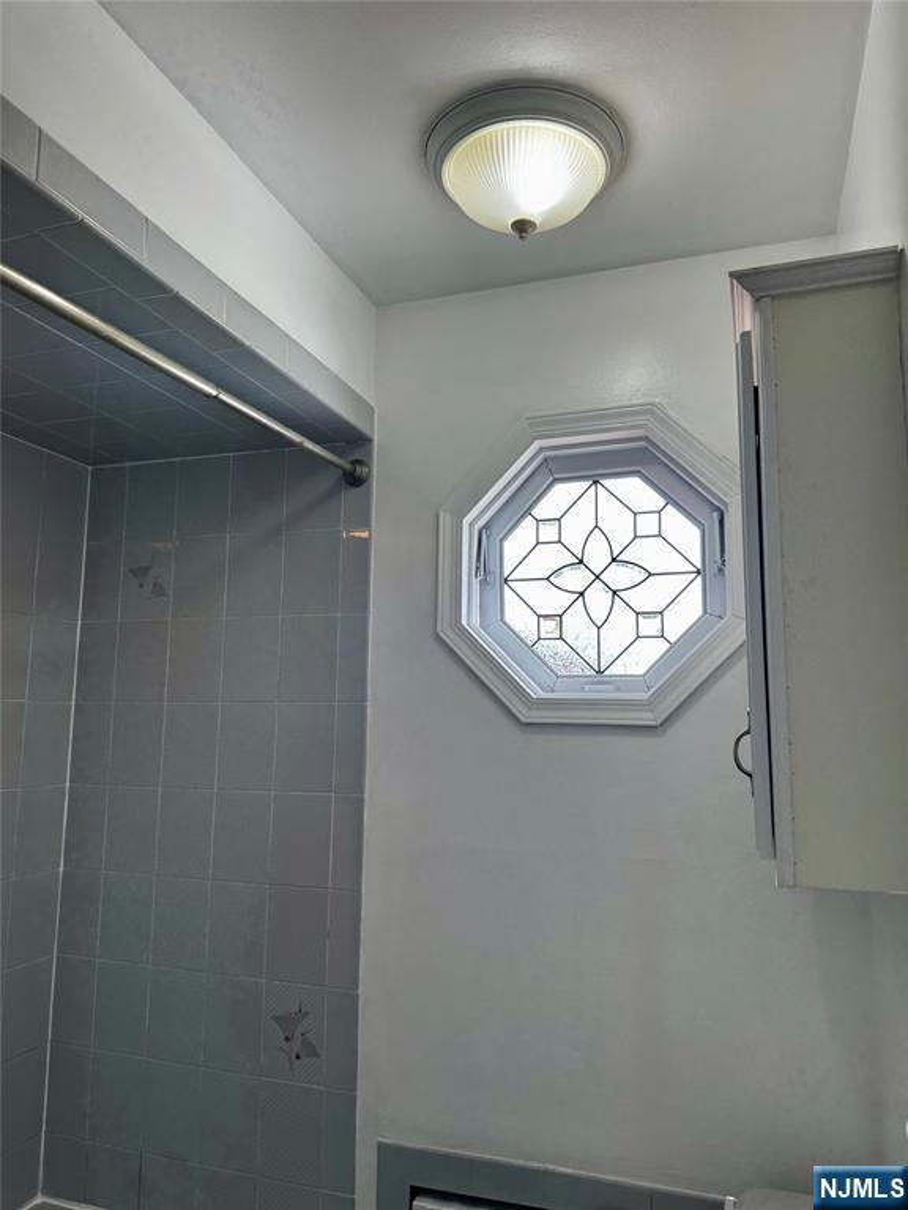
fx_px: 839
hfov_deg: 56.8
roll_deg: -0.8
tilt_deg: +7.2
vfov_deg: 71.6
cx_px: 454
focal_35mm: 24
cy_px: 605
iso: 64
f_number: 1.78
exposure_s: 1/120
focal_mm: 6.76
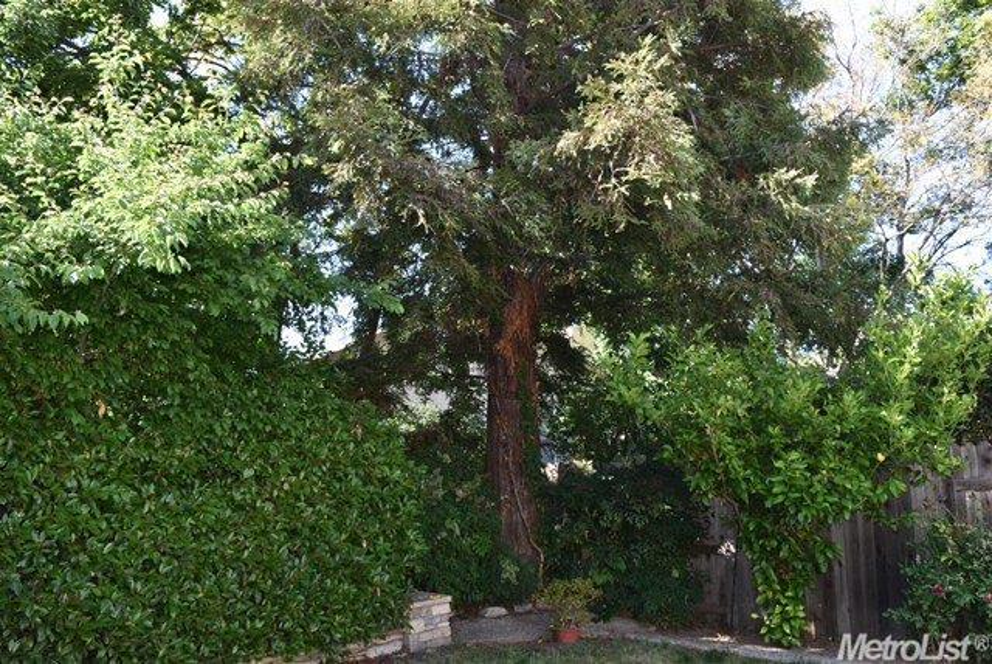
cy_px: 332
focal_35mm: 27
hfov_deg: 67.3
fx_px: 745
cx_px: 496
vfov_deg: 48.0
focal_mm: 18
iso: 250
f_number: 5.6
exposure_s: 1/125
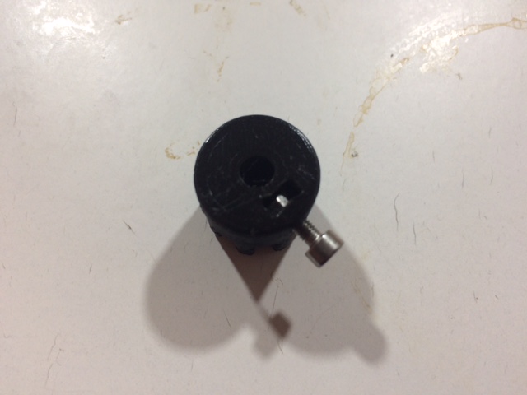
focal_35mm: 29
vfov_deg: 48.2
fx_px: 442
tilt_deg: -75.7
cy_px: 198
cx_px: 264
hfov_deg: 61.7
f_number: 2.2
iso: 64
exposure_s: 1/100
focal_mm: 4.15
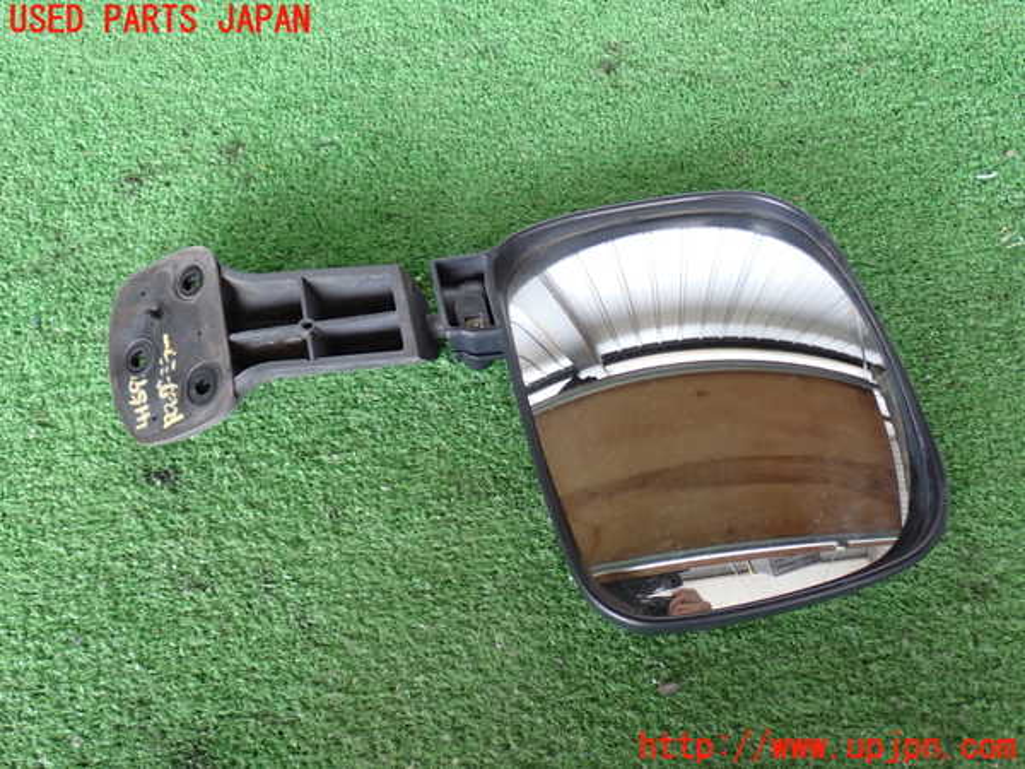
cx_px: 512
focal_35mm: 38
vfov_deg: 37.7
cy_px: 384
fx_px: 1125
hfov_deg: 49.0
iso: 200
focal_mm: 6.83
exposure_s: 1/50
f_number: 2.7
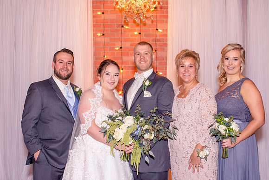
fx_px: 392
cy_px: 90
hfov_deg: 37.8
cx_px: 134
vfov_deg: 25.8
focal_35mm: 52
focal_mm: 35
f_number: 2.5
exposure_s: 1/200
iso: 200
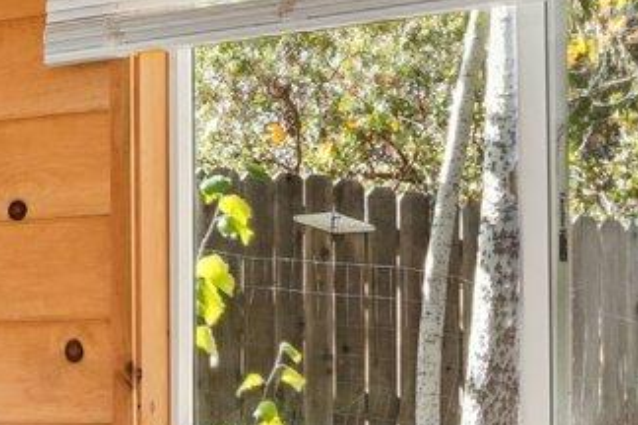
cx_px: -262
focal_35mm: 101
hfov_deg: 18.4
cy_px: 457
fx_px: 1790
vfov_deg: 13.3
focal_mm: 16
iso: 400
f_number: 8
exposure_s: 1/13
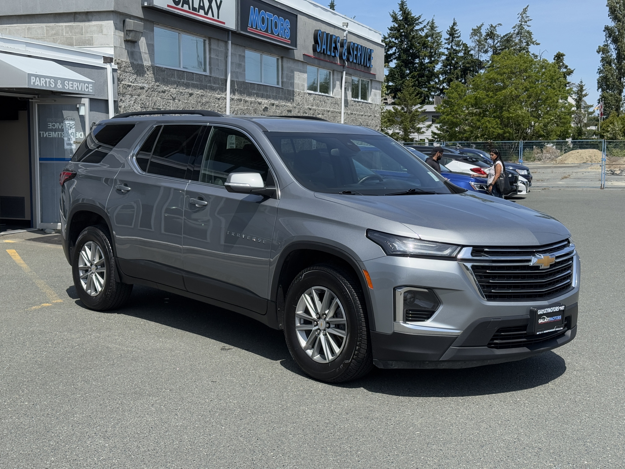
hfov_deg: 39.7
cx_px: 312
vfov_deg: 30.3
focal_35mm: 48
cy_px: 234
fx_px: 867
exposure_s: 1/5587
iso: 100
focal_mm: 6.76
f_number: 1.78
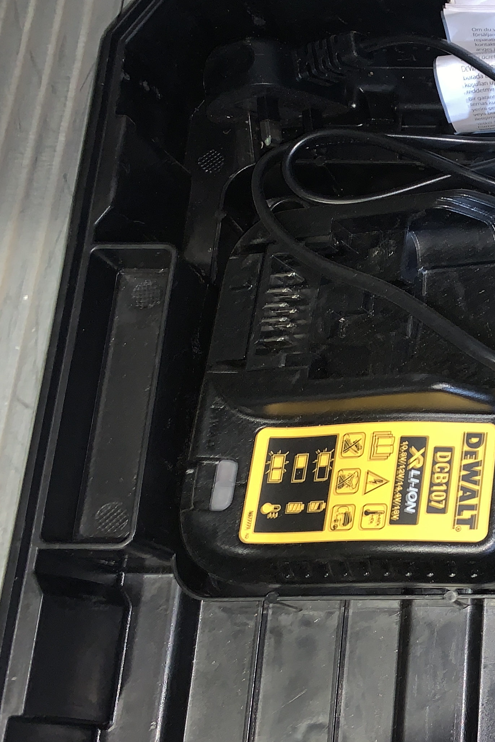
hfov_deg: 21.8
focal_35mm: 53
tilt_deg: -71.7
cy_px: 363
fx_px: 1093
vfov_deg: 37.5
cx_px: 716
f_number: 1.8
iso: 50
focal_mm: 4.25
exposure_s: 1/4
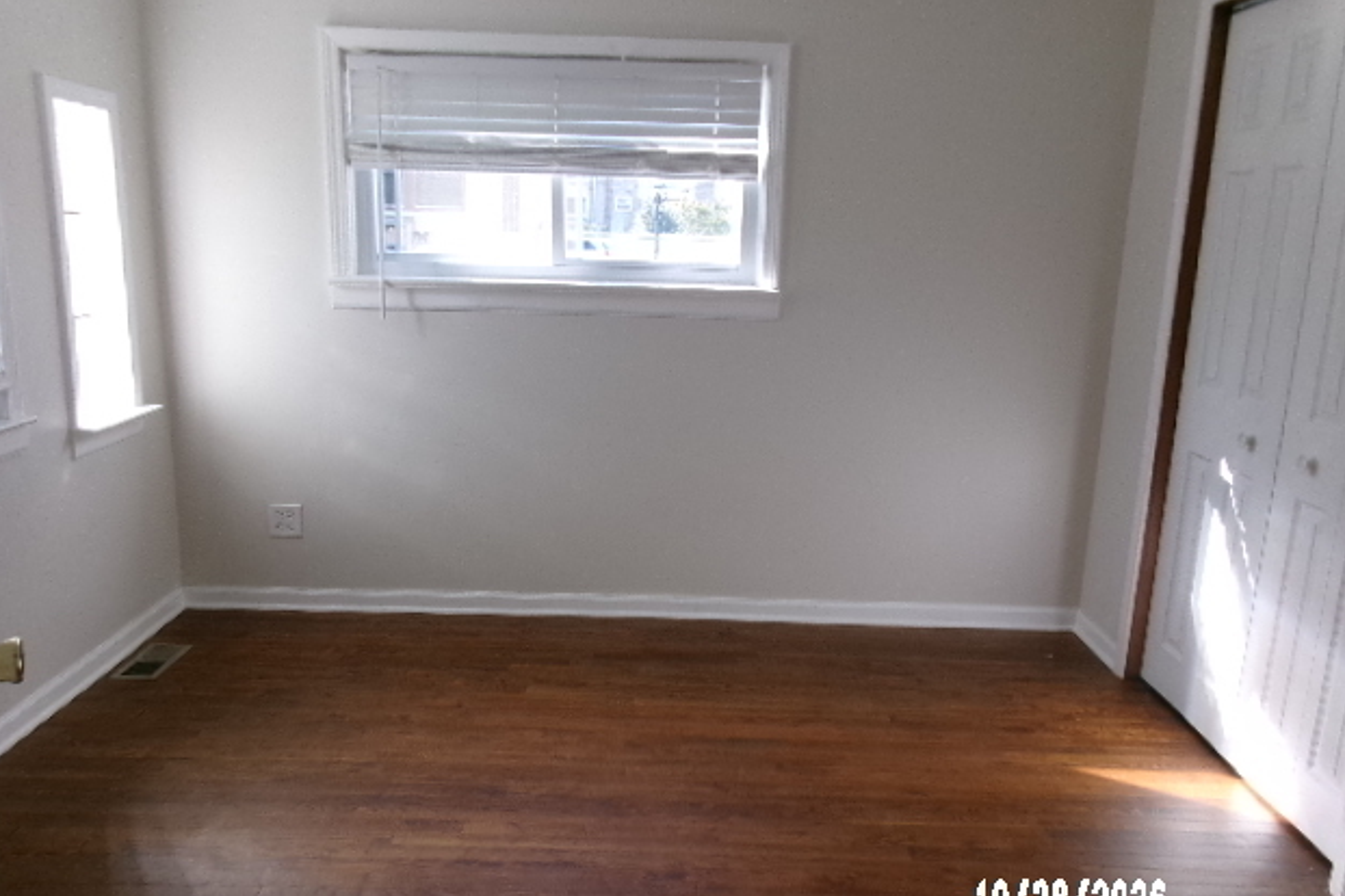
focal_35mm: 30
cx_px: 674
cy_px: 498
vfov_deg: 43.5
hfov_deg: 61.9
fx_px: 1121
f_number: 3.9
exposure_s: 1/56
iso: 100
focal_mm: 5.1
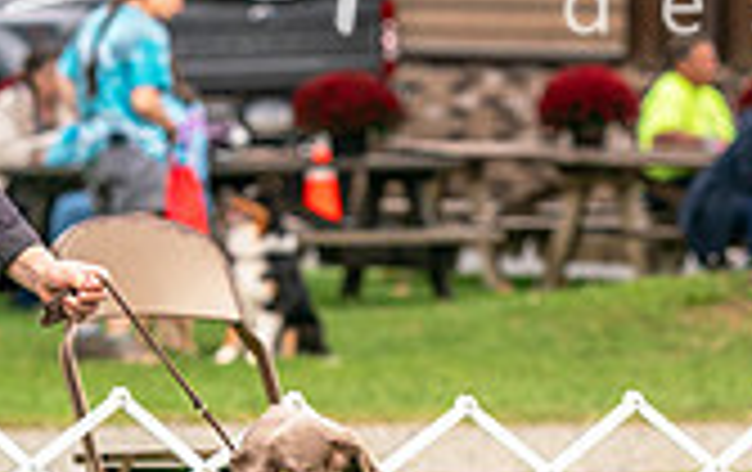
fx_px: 8786
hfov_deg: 4.9
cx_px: 394
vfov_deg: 3.1
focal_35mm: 428
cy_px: 166
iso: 500
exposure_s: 1/1250
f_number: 3.5
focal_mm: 104
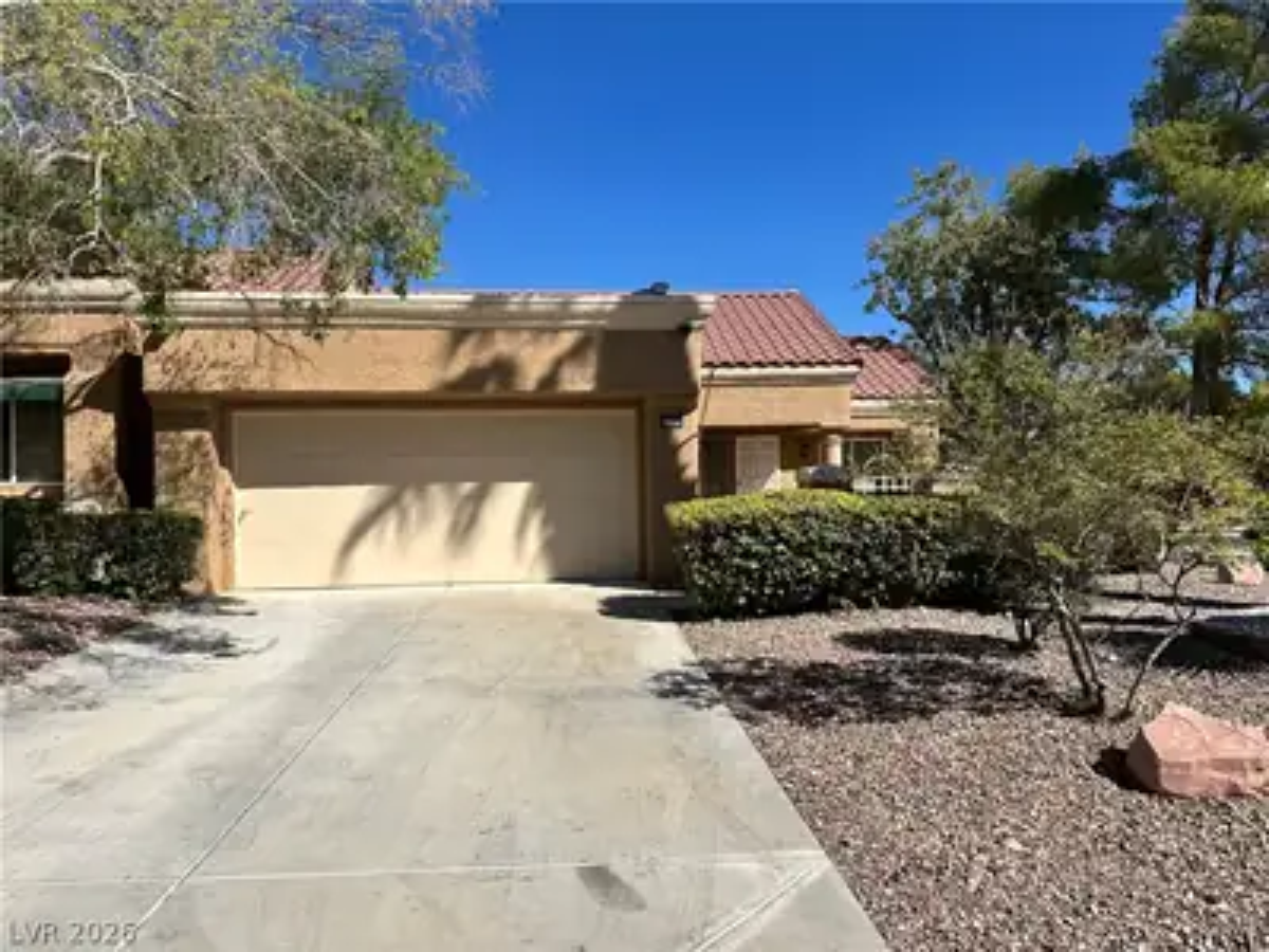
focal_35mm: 24
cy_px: 476
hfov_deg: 71.6
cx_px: 634
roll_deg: +1.1
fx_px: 880
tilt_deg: +0.9
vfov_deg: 56.8
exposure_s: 1/7042
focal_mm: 6.86
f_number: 1.78
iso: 80
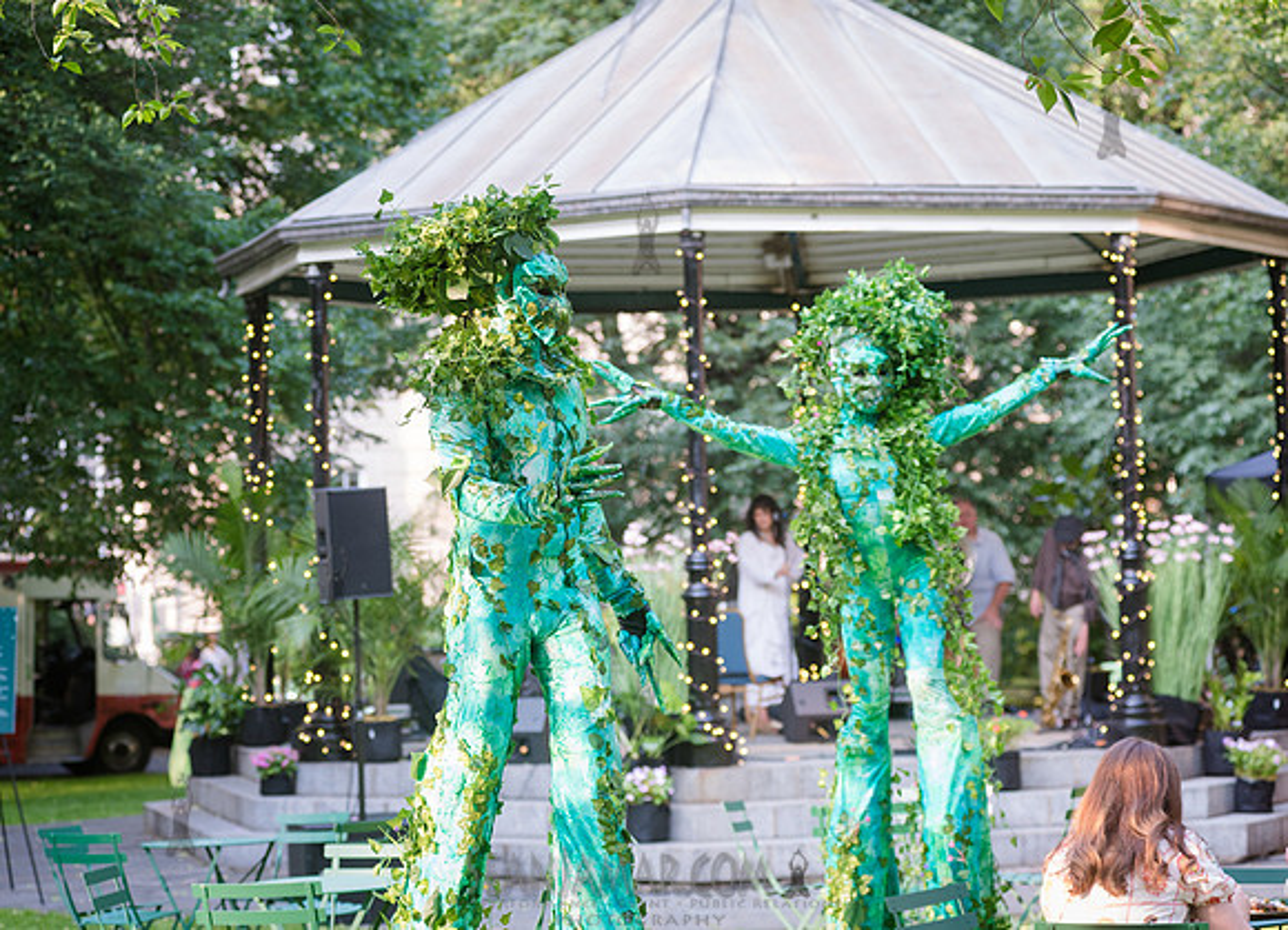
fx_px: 3463
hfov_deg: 21.1
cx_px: 568
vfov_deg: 15.3
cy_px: 452
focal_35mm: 94
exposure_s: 1/200
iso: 500
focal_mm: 86
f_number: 4
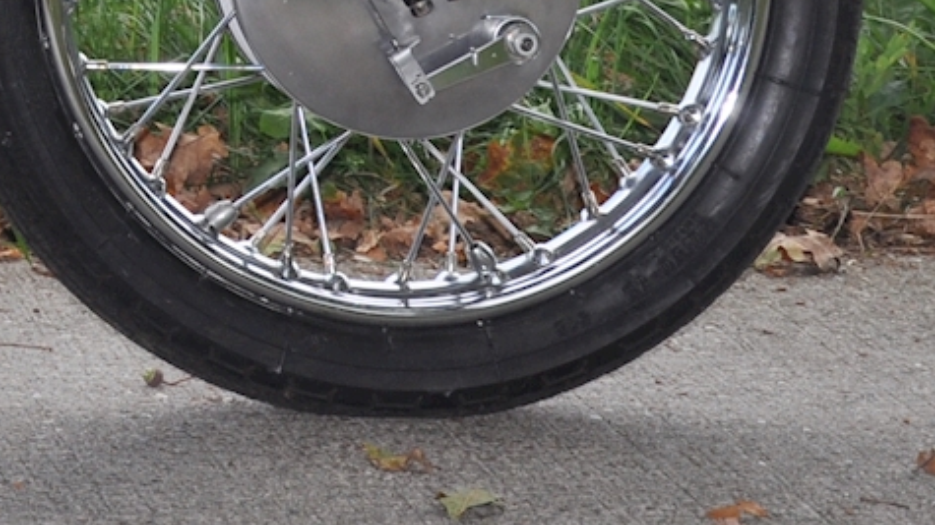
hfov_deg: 10.0
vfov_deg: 5.8
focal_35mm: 203
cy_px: -557
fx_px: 5032
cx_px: -785
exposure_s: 1/200
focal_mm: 32
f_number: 7.1
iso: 200
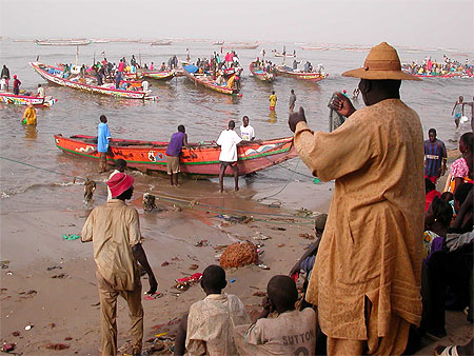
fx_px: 589
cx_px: 237
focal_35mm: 43
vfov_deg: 33.6
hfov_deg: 43.8
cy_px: 178
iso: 100
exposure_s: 1/286
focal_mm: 6.6
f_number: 4.8
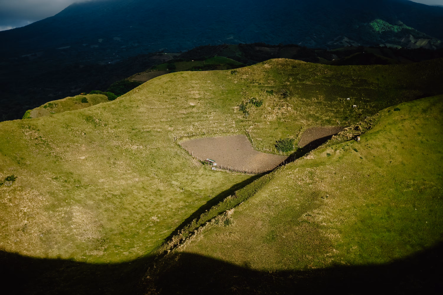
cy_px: 148
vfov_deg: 27.0
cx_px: 222
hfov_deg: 39.6
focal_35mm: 50
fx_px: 615
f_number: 1.8
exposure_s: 1/5000
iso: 160
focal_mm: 50
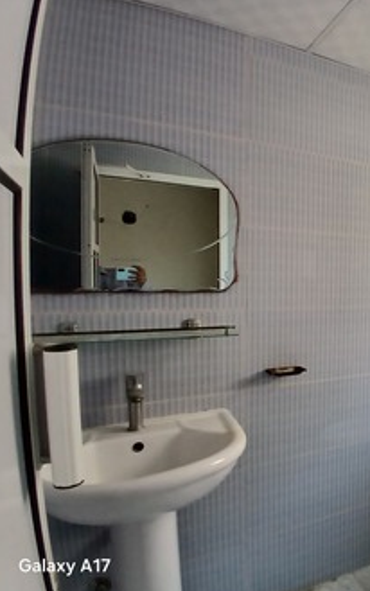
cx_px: 391
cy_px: 304
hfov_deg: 41.2
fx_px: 403
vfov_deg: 72.5
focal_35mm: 25
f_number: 2.2
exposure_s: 1/33.3
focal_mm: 1.4
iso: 100
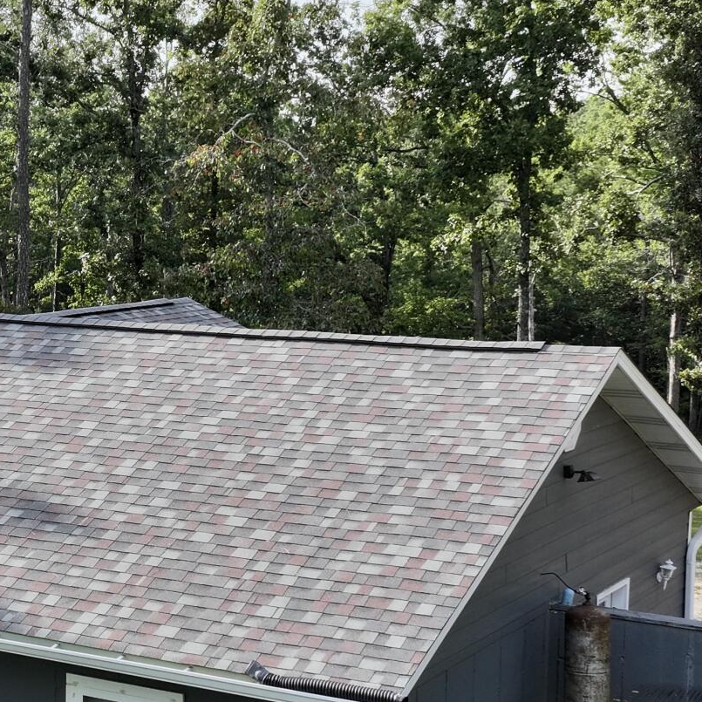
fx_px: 1813
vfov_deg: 21.9
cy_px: 406
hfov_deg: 21.0
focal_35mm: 79
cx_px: -41
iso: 100
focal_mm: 12.29
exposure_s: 1/120
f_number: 6.3
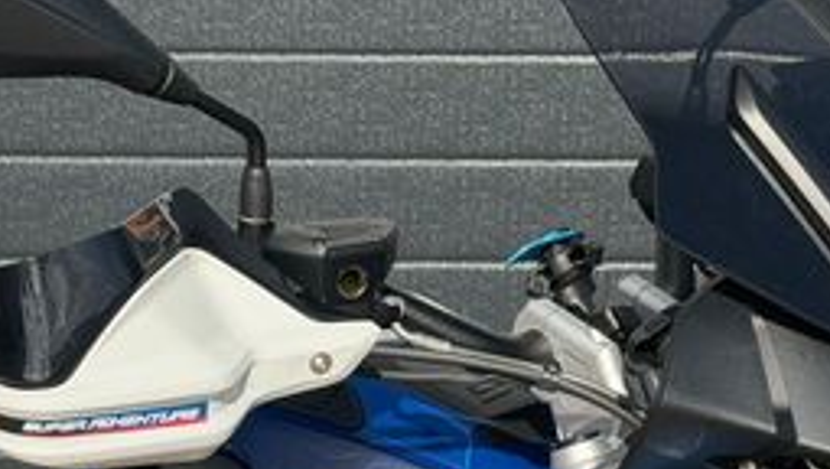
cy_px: 511
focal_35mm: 131
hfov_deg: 16.3
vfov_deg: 9.2
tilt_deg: -15.2
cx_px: 596
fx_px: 2886
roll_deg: +0.1
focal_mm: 6.76
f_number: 1.78
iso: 100
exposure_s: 1/4329
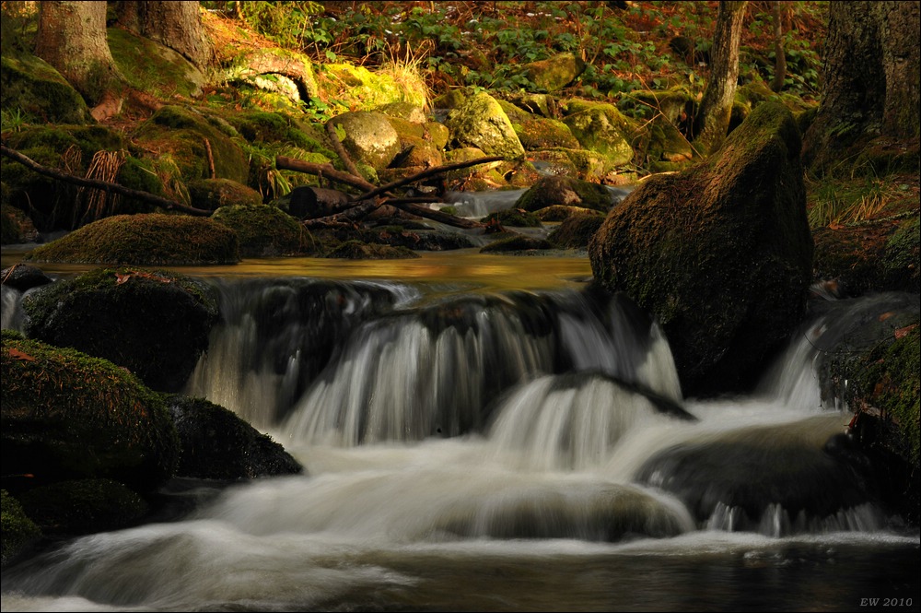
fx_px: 2812
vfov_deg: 12.4
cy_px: 306
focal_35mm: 110
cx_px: 460
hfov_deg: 18.6
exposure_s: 1/2
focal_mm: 110
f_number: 22
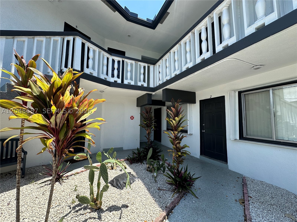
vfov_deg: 85.7
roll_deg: -1.0
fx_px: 120
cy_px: 111
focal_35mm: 14
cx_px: 148
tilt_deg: +6.0
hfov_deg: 102.1
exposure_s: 1/561
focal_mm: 2.22
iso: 40
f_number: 2.2
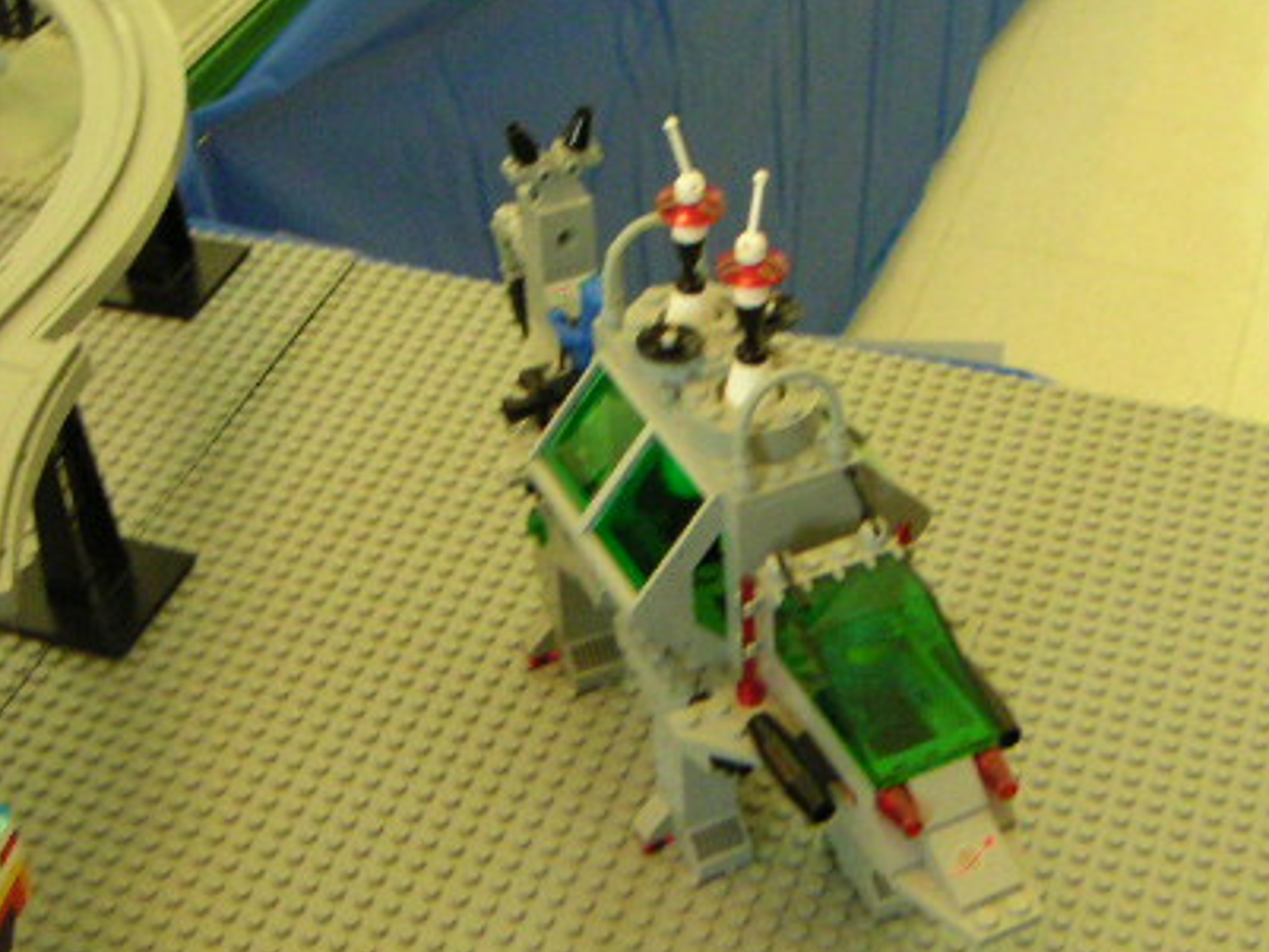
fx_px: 2164
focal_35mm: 59
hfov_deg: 32.7
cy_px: 541
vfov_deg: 24.8
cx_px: 680
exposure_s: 1/30
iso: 400
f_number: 2.8
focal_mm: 4.8
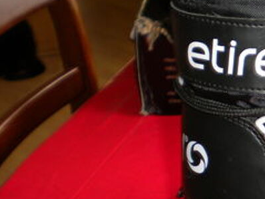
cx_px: 279
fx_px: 673
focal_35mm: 88
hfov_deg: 21.3
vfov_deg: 16.7
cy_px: 145
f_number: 3.1
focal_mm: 6.3
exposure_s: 1/30
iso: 100
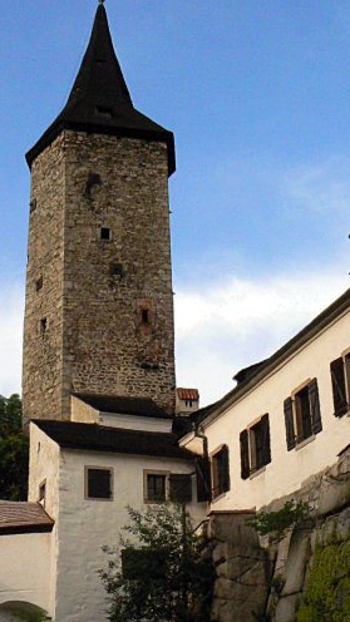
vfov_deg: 34.8
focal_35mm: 60
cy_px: 371
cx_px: 206
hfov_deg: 20.0
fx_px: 990
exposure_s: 1/500
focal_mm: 6.4
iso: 400
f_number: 8
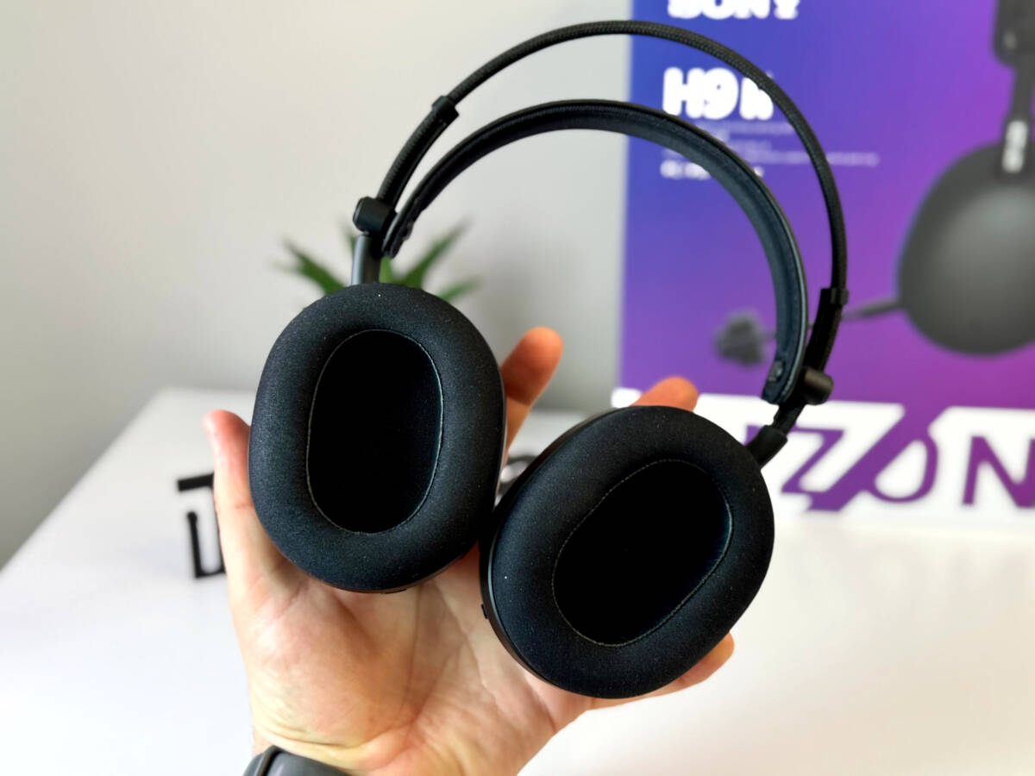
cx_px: 518
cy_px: 388
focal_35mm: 48
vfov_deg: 30.3
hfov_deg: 39.7
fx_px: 1435
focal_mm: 6.76
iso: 80
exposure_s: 1/50
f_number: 1.78
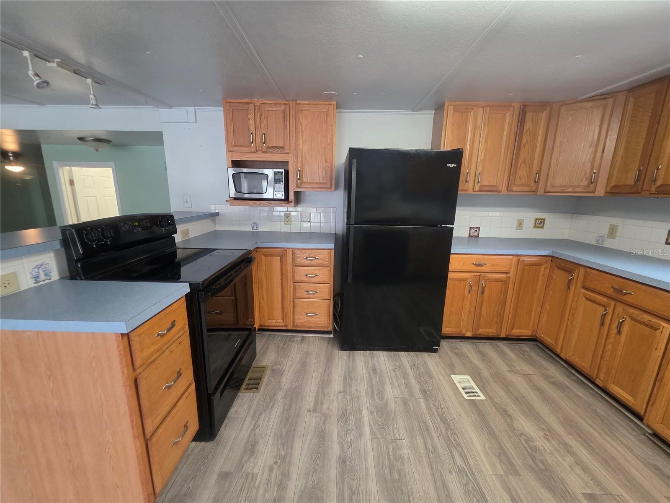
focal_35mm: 13
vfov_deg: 89.9
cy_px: 252
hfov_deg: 106.2
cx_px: 335
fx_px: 252
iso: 320
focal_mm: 2.2
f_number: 1.9
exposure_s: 1/60
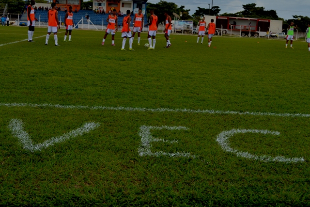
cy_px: 104
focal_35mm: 45
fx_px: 388
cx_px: 155
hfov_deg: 43.6
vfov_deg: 29.9
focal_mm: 30
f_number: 6.3
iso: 200
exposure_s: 1/200
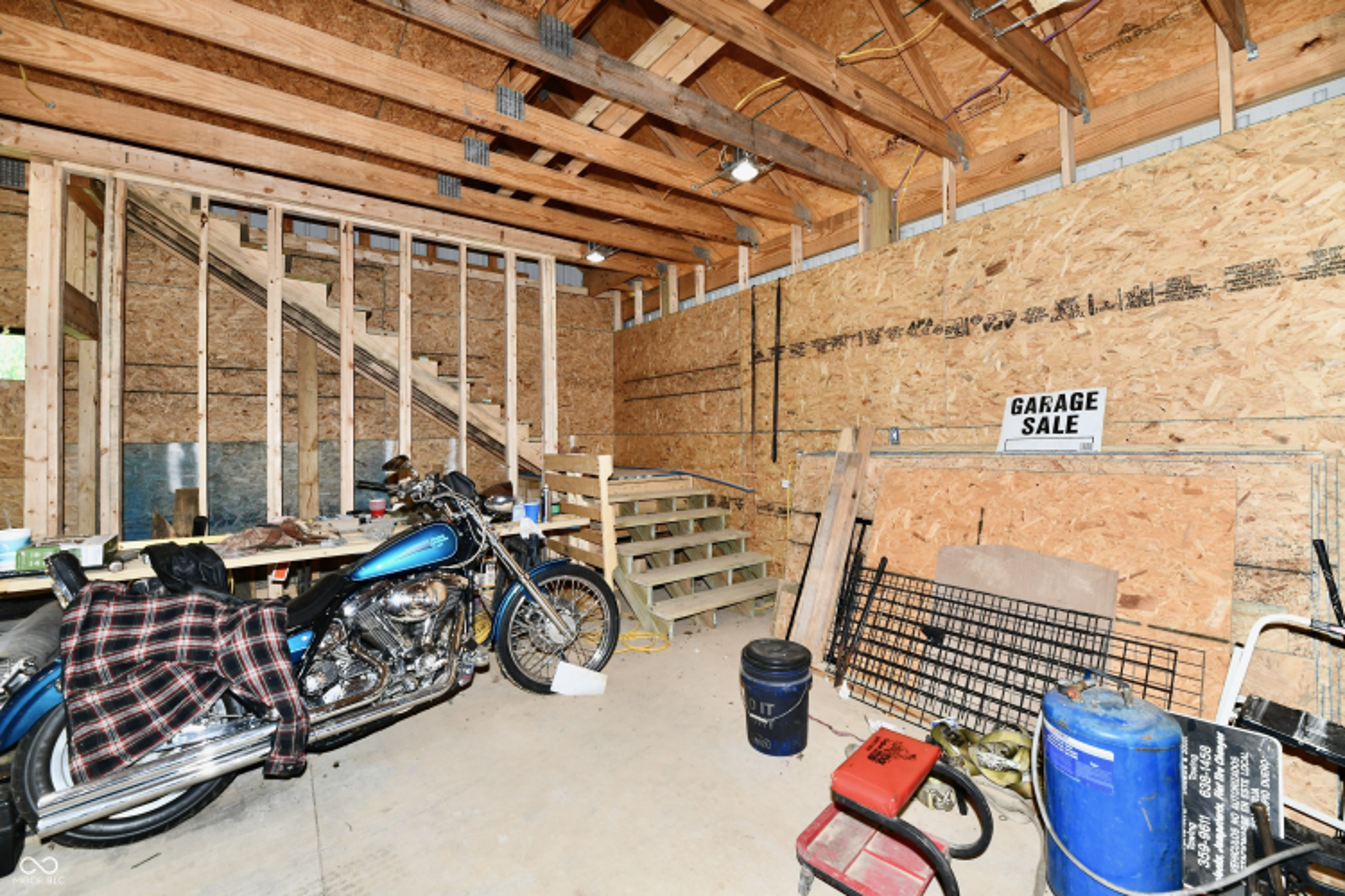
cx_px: 672
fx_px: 523
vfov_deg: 81.2
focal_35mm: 14
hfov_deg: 104.3
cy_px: 448
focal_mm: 14
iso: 640
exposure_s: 1/60
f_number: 6.3
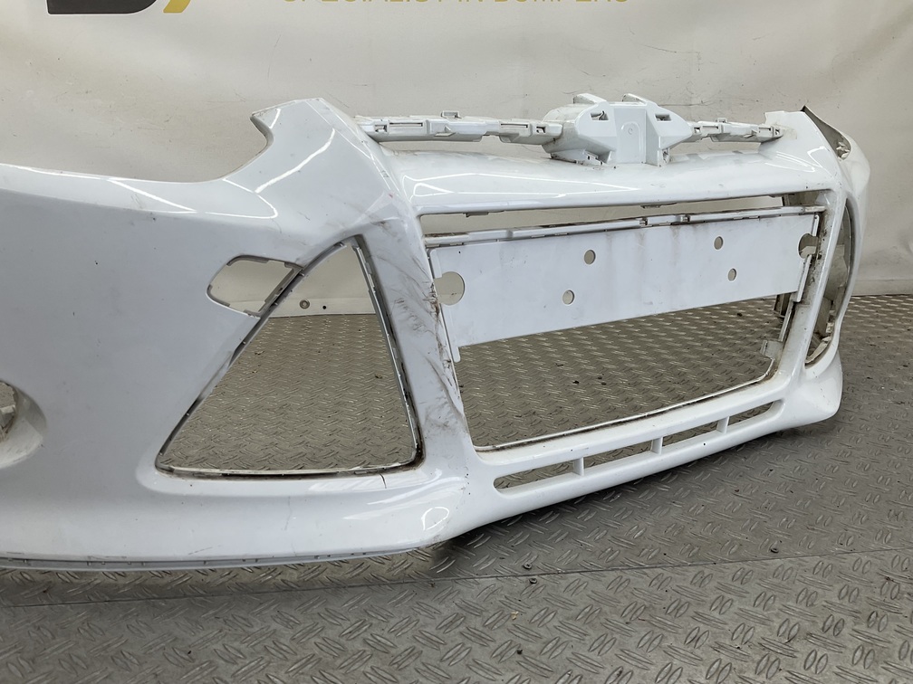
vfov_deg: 48.2
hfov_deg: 61.7
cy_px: 342
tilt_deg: -17.0
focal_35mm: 29
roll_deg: -0.1
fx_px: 765
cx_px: 456
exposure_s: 1/145
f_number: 1.8
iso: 16
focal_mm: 3
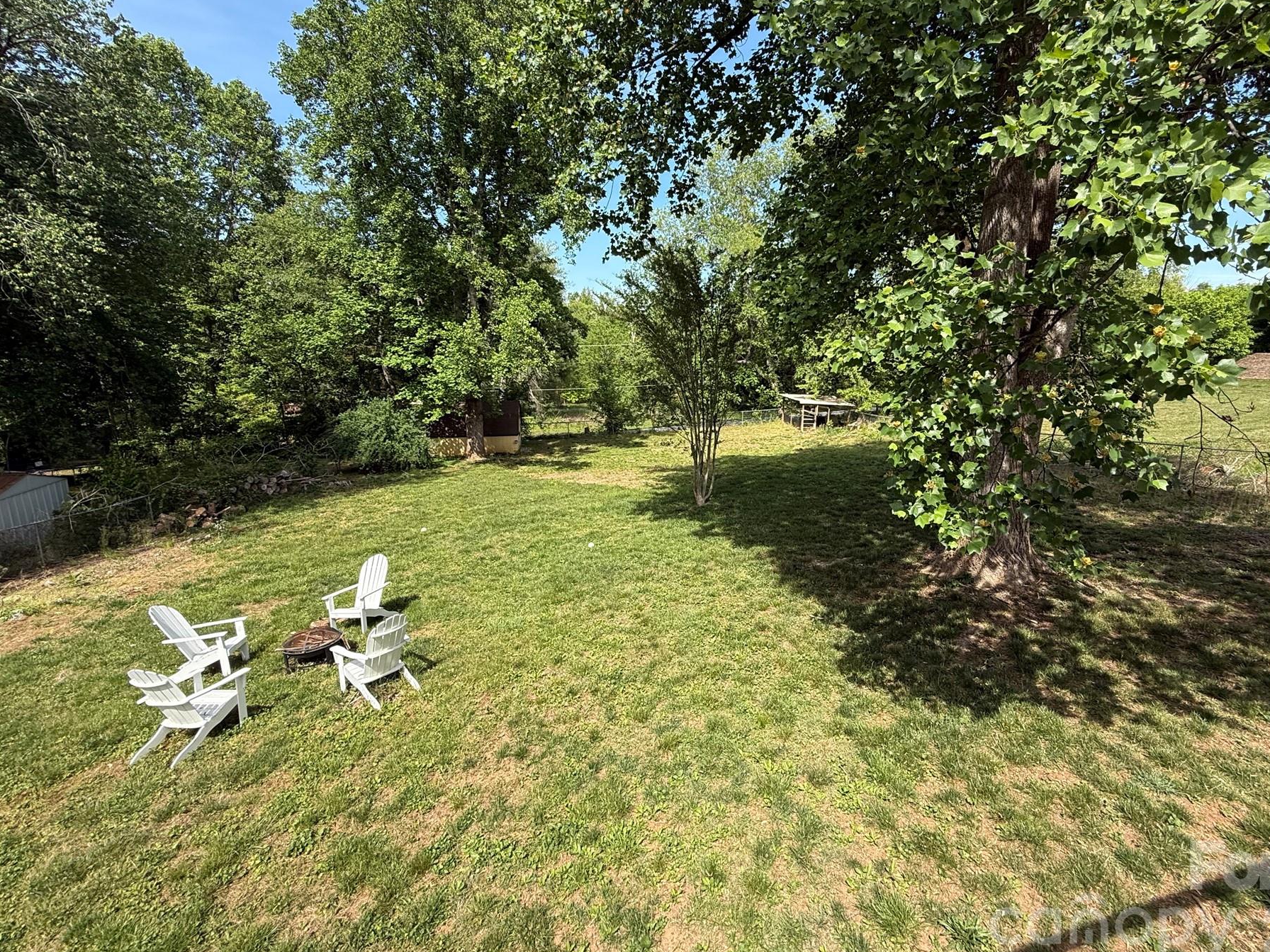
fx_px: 587
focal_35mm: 16
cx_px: 690
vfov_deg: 77.9
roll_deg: -0.6
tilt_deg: -9.5
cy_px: 436
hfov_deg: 94.3
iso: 64
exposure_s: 1/779
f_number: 2.2
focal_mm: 2.22
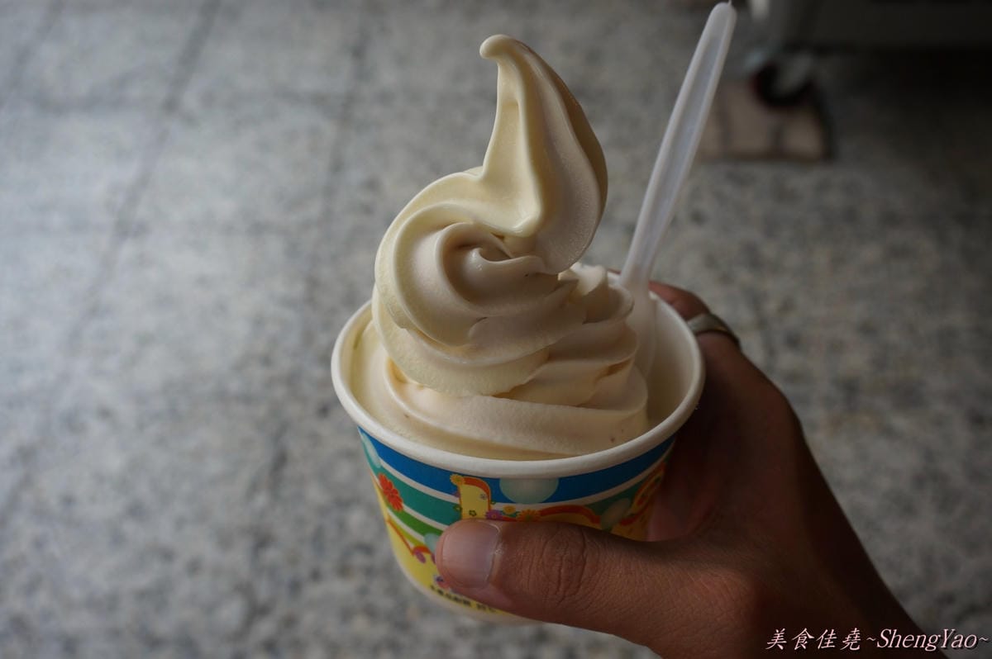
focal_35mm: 32
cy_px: 330
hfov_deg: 59.5
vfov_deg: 41.6
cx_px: 496
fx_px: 867
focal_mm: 21
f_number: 5
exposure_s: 1/80
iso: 100
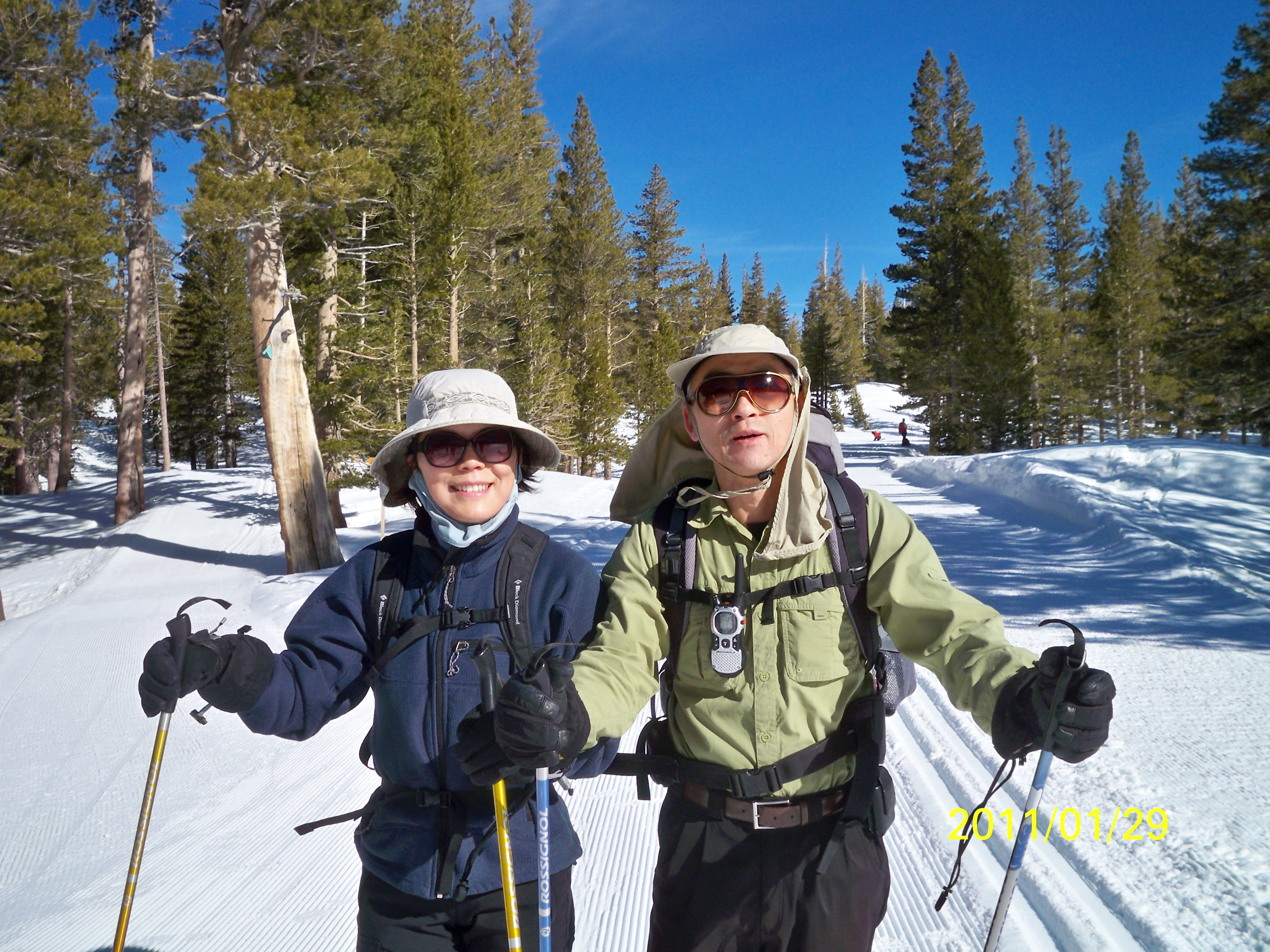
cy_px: 476
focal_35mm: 35
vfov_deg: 40.7
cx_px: 635
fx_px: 1284
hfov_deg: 52.6
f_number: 4.7
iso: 80
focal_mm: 6.3
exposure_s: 1/800
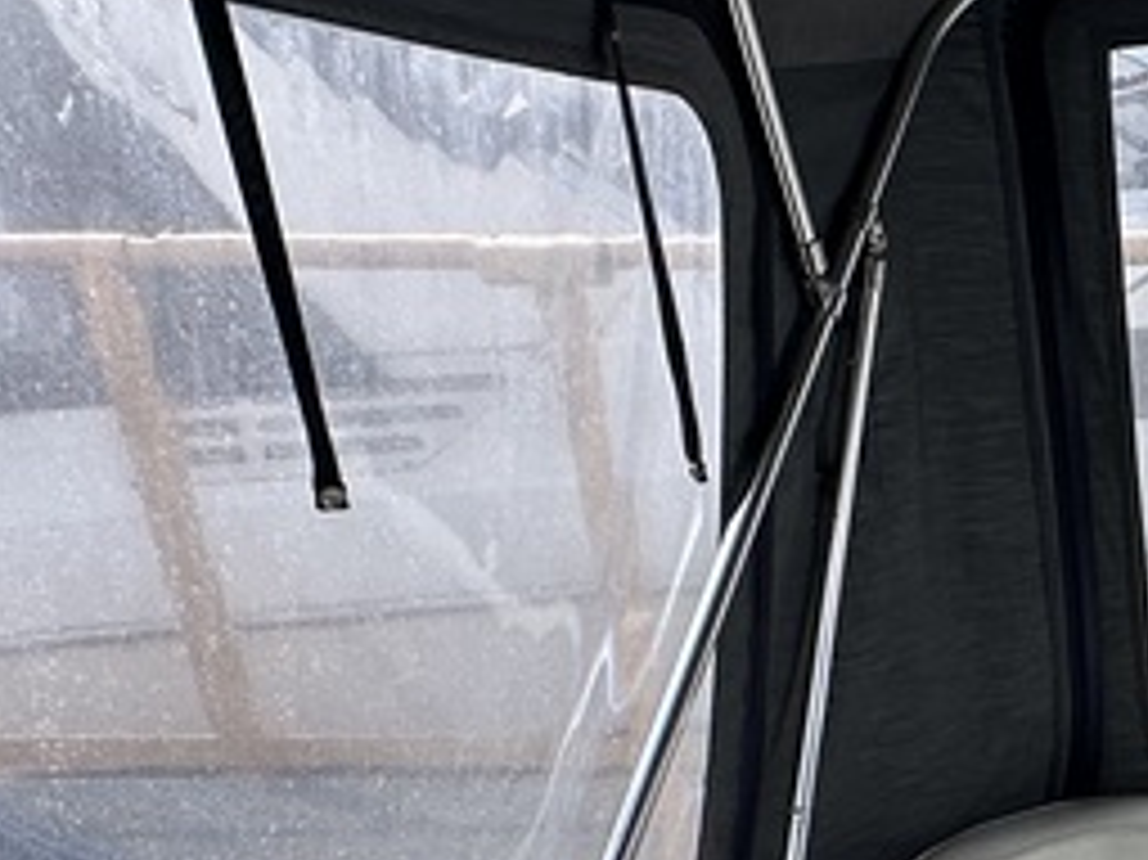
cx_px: 1886
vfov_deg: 20.6
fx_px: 2188
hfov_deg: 22.1
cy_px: 1058
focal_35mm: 66
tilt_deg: -20.9
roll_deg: +0.6
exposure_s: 1/1135
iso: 50
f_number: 2.2
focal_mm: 2.22
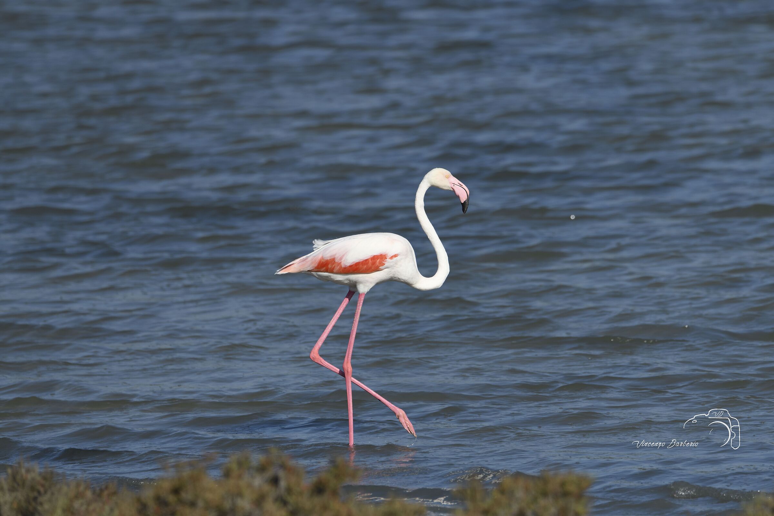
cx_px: 387
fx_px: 11824
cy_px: 258
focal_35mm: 550
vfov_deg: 2.5
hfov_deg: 3.7
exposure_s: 1/2500
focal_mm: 550
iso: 400
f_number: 8
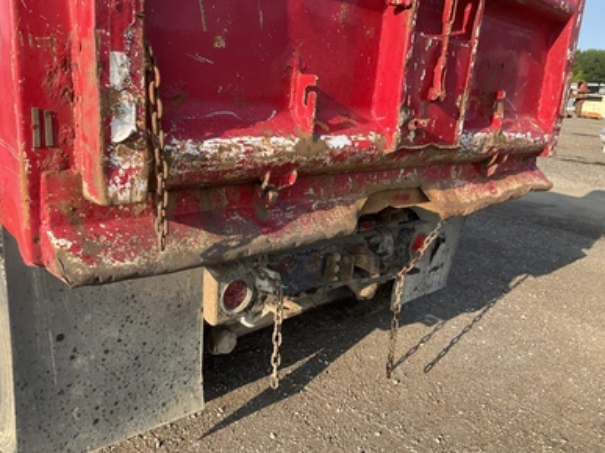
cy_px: 228
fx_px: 524
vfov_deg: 46.8
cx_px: 303
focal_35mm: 30
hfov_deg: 60.0
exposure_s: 1/491
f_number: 1.8
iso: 25
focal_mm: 3
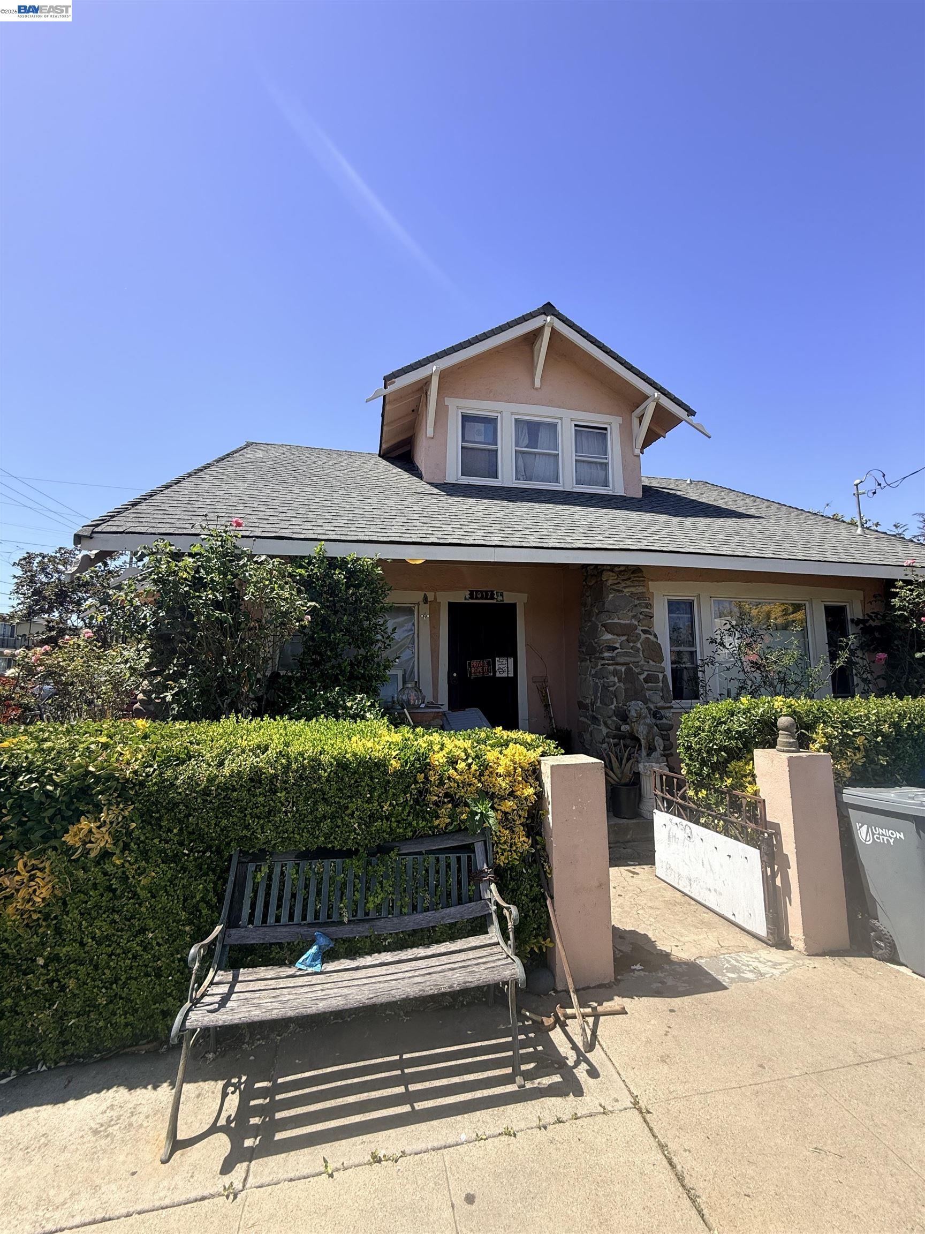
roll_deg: -0.5
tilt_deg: +6.8
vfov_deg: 102.1
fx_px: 499
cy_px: 617
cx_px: 462
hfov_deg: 85.7
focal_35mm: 14
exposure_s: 1/734
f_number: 2.2
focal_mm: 2.22
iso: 50
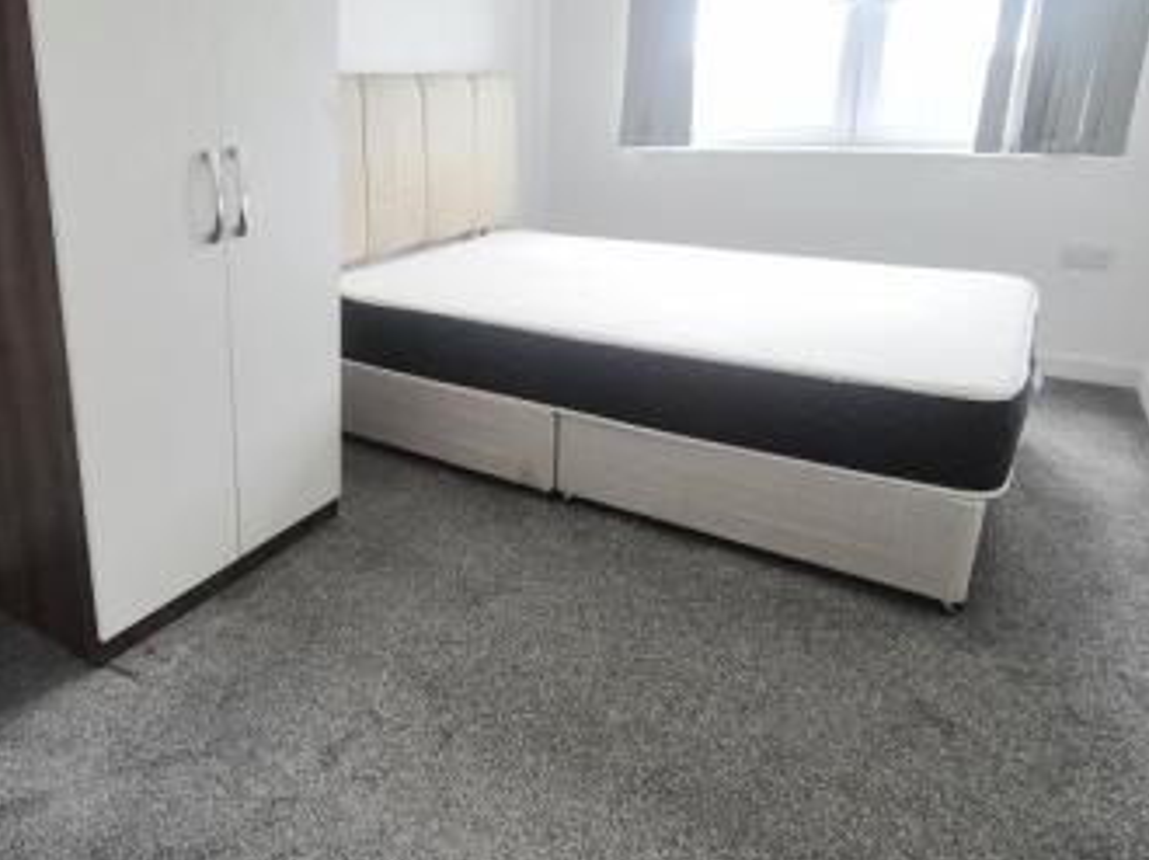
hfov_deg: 72.0
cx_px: 395
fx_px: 763
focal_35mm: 23
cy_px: 357
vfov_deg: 58.5
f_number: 2.2
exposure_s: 1/50
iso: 100
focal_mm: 2.2
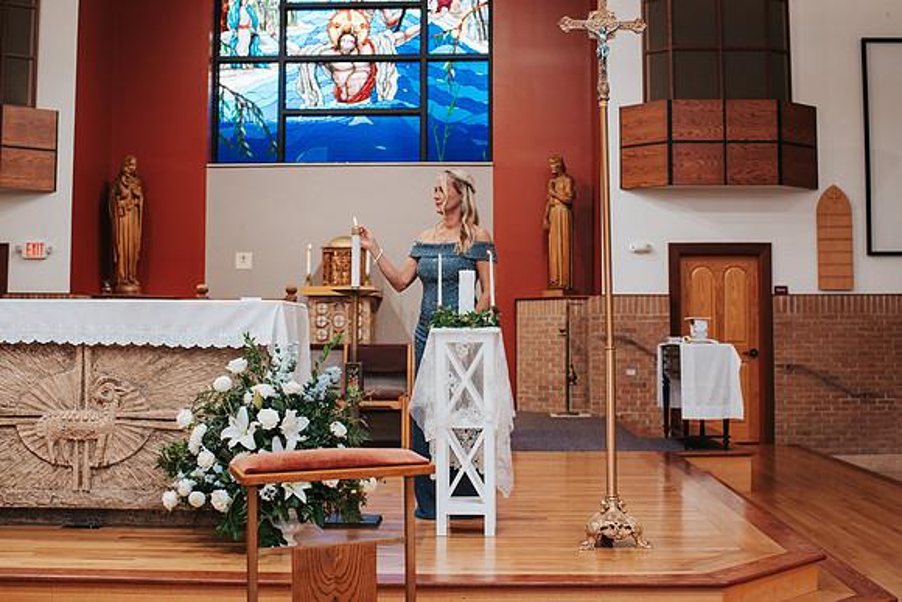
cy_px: 262
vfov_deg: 29.3
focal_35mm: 46
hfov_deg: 42.9
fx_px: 1148
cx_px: 474
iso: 320
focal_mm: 35
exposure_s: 1/125
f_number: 2.8
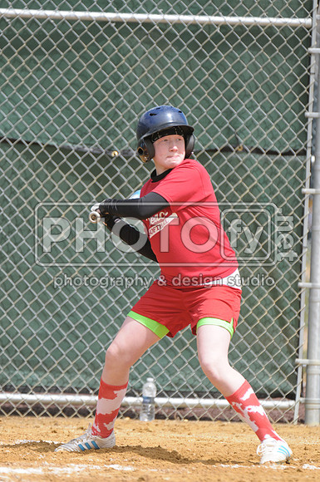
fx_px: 8023
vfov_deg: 3.4
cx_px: 160
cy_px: 241
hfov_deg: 2.3
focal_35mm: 600
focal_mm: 400
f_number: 4.5
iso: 400
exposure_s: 1/2000
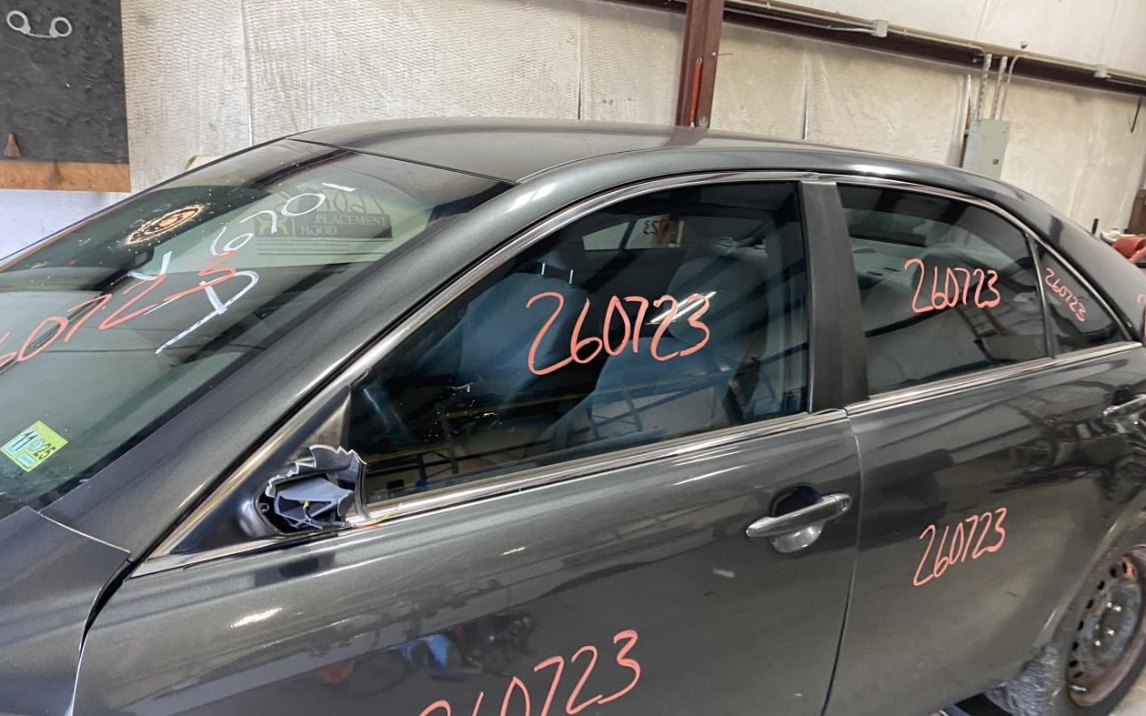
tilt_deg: -13.1
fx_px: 874
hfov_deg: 66.5
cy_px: 371
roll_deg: -7.4
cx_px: 580
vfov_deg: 44.5
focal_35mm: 28
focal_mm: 4.25
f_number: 1.8
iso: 250
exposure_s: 1/60
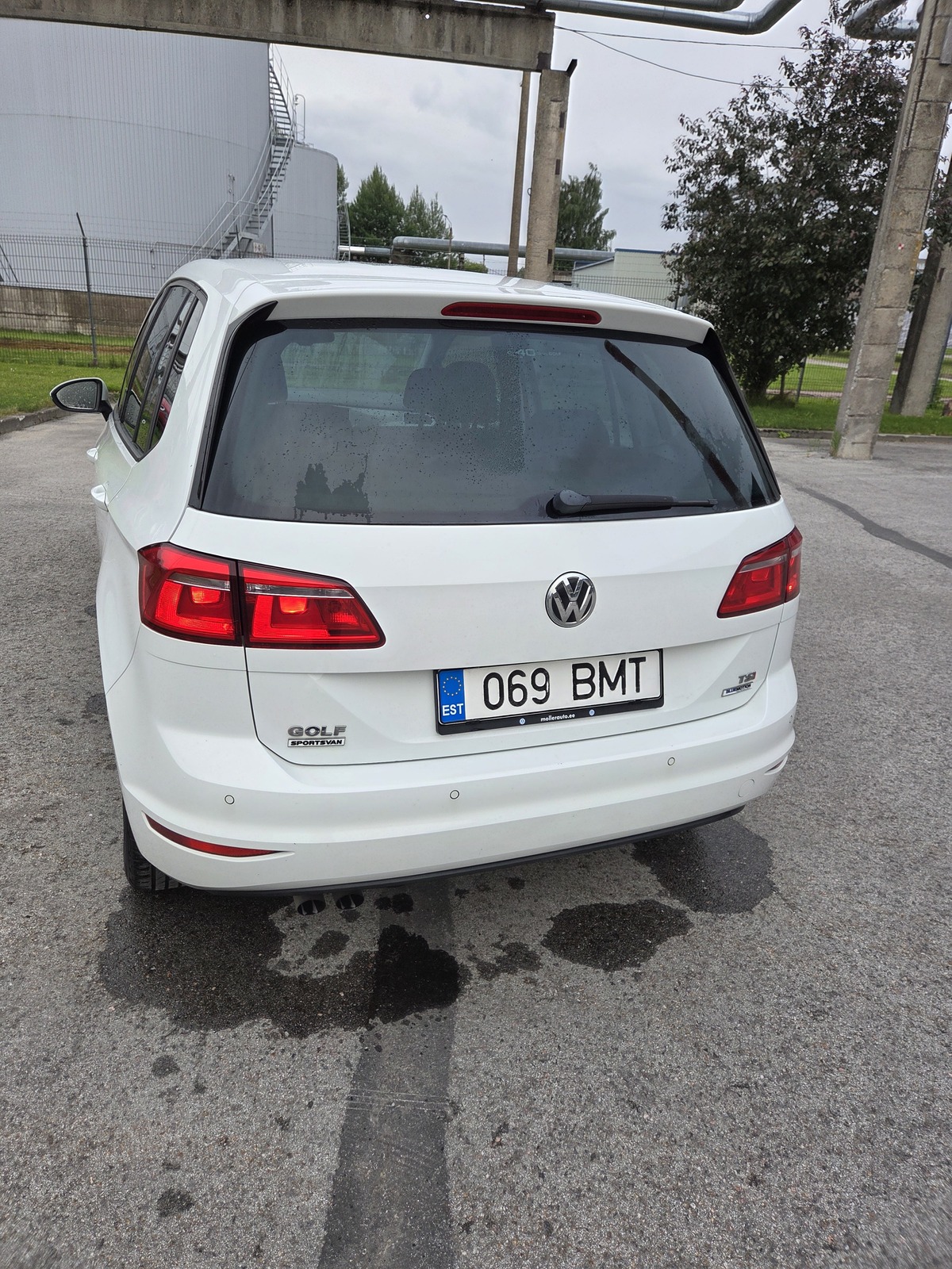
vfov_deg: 73.9
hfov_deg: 58.9
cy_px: 634
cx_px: 476
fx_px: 843
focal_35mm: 23
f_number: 1.8
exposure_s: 1/180
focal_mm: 5.4
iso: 40
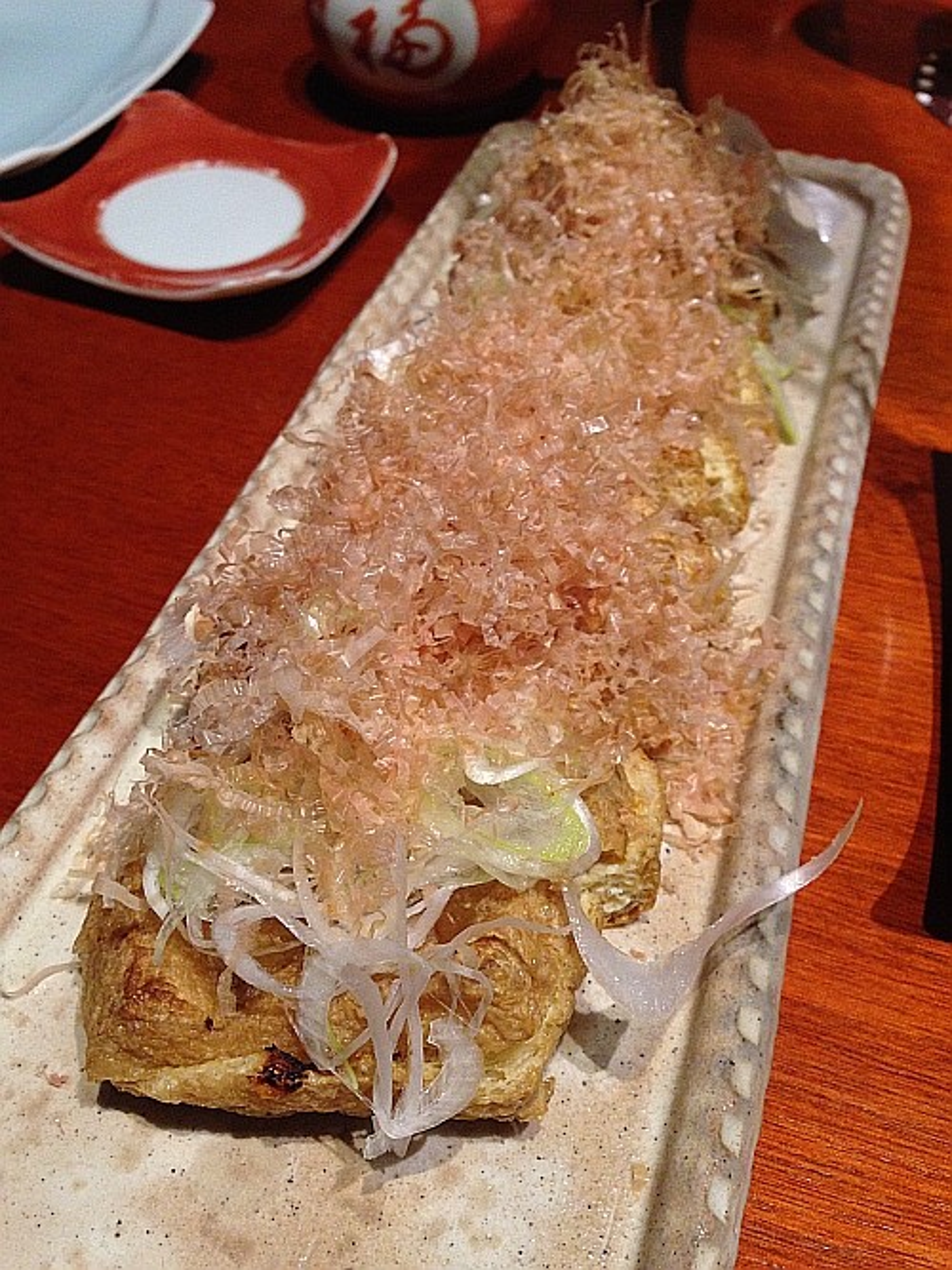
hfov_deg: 42.9
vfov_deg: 55.4
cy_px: 635
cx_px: 476
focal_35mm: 33
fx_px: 1210
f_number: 2.4
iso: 200
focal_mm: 4.12
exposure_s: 1/20
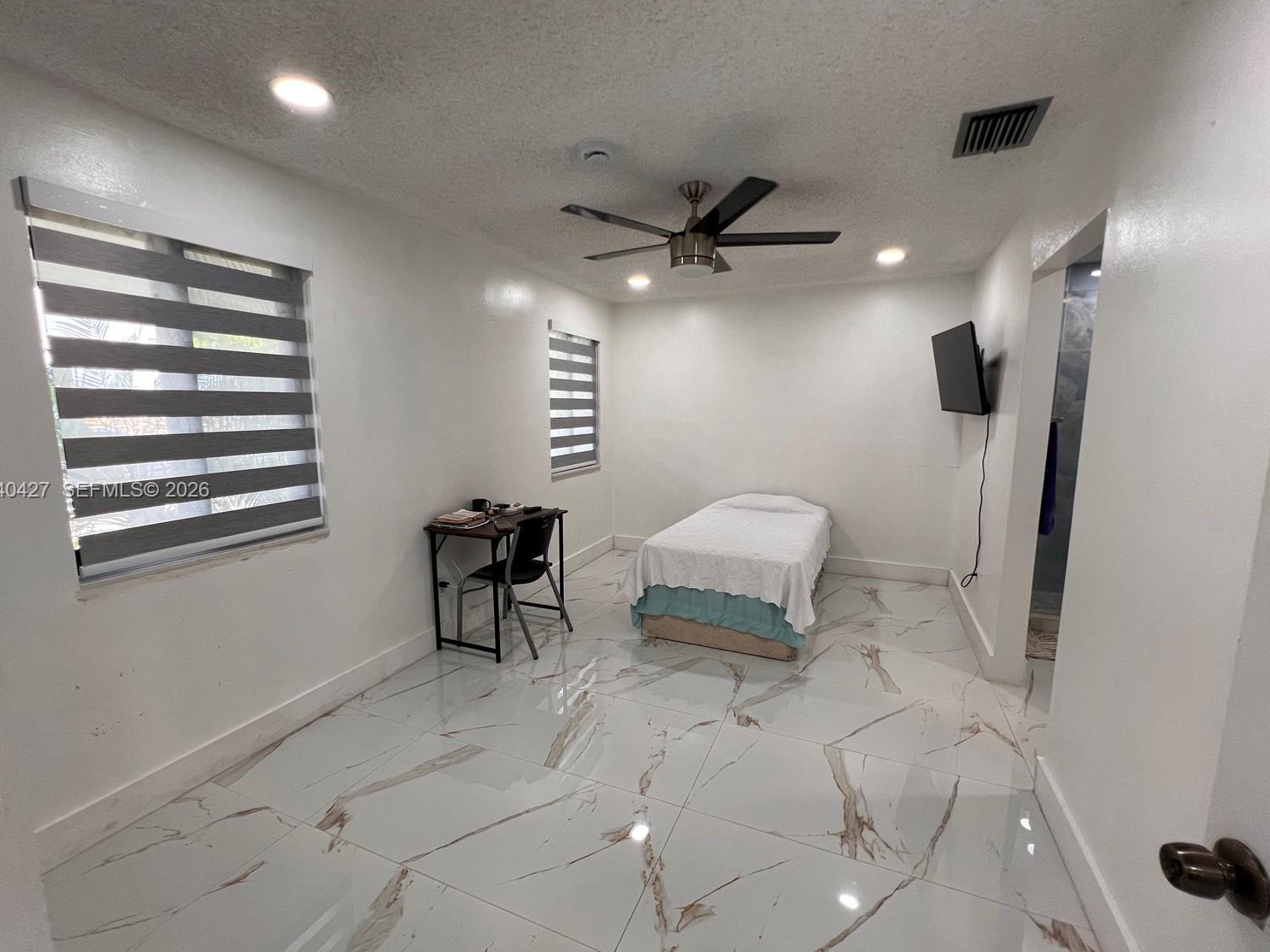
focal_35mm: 14
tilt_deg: -9.2
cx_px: 627
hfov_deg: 102.1
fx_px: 514
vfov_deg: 85.6
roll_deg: +0.0
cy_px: 491
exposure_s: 1/120
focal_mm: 1.57
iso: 125
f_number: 1.8
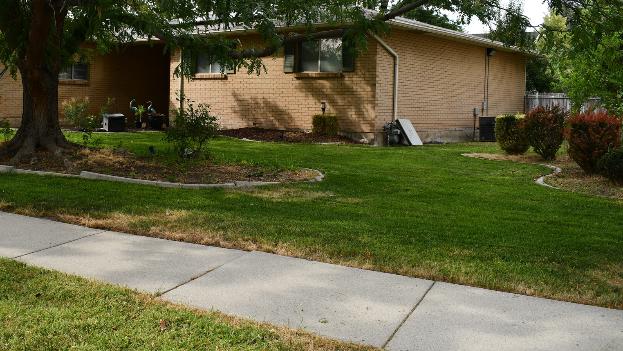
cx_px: 229
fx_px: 628
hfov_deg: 52.2
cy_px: 114
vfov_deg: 30.9
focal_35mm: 38
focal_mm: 18
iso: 110
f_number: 5.6
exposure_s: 1/125
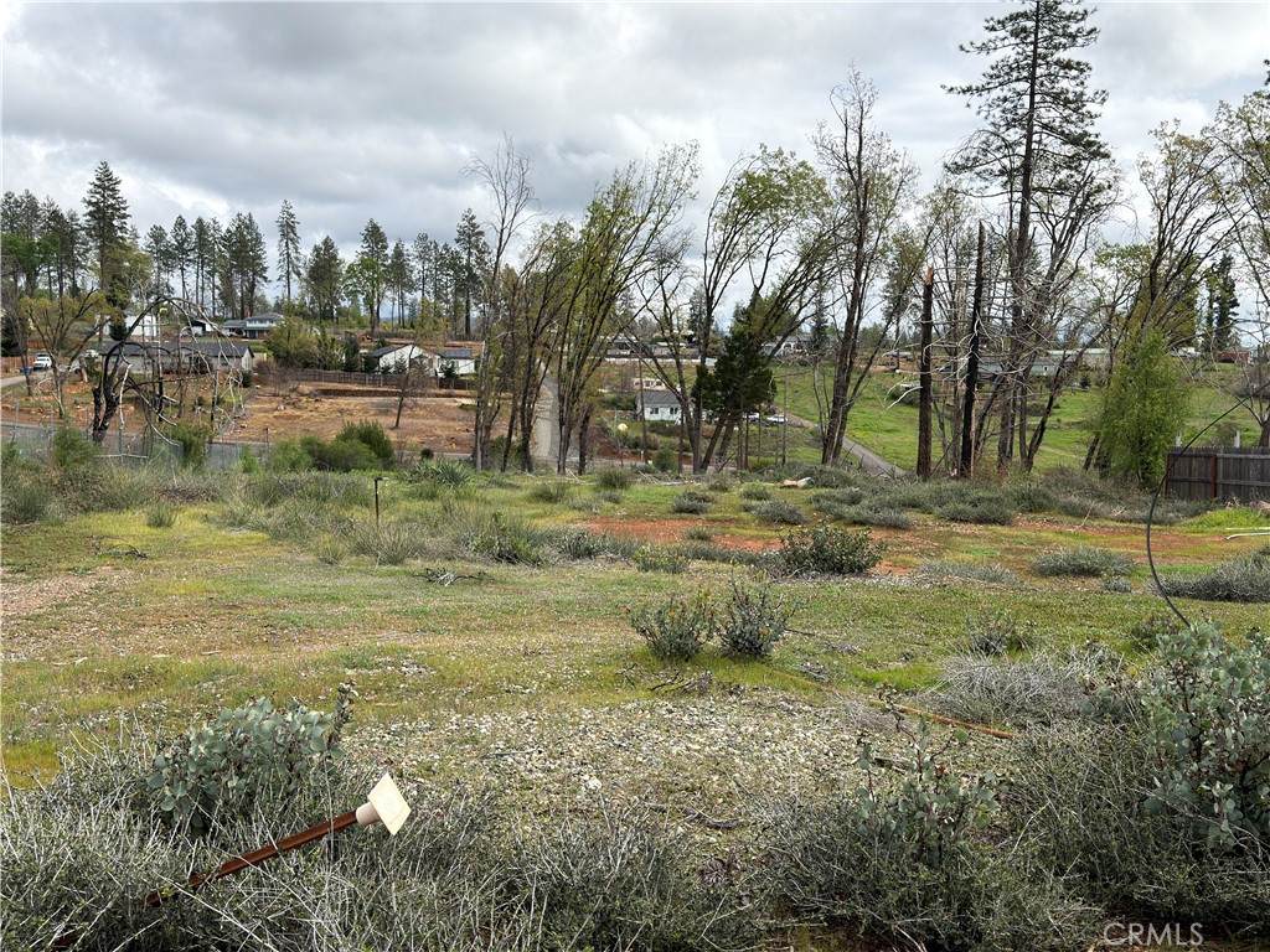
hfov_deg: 52.6
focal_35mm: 35
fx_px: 1284
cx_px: 635
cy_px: 476
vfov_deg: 40.7
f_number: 1.78
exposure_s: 1/3717
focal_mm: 6.76
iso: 64
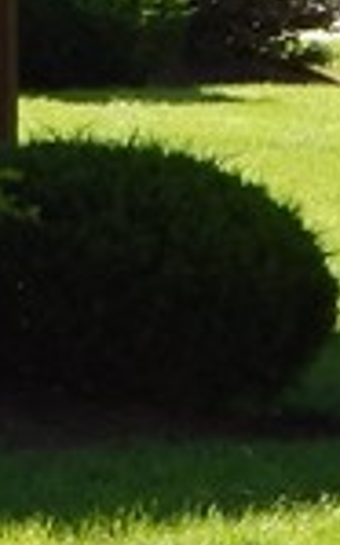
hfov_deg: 2.9
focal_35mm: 444
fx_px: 6589
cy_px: -369
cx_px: -567
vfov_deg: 4.7
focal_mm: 10.9
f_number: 4
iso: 125
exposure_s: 1/320
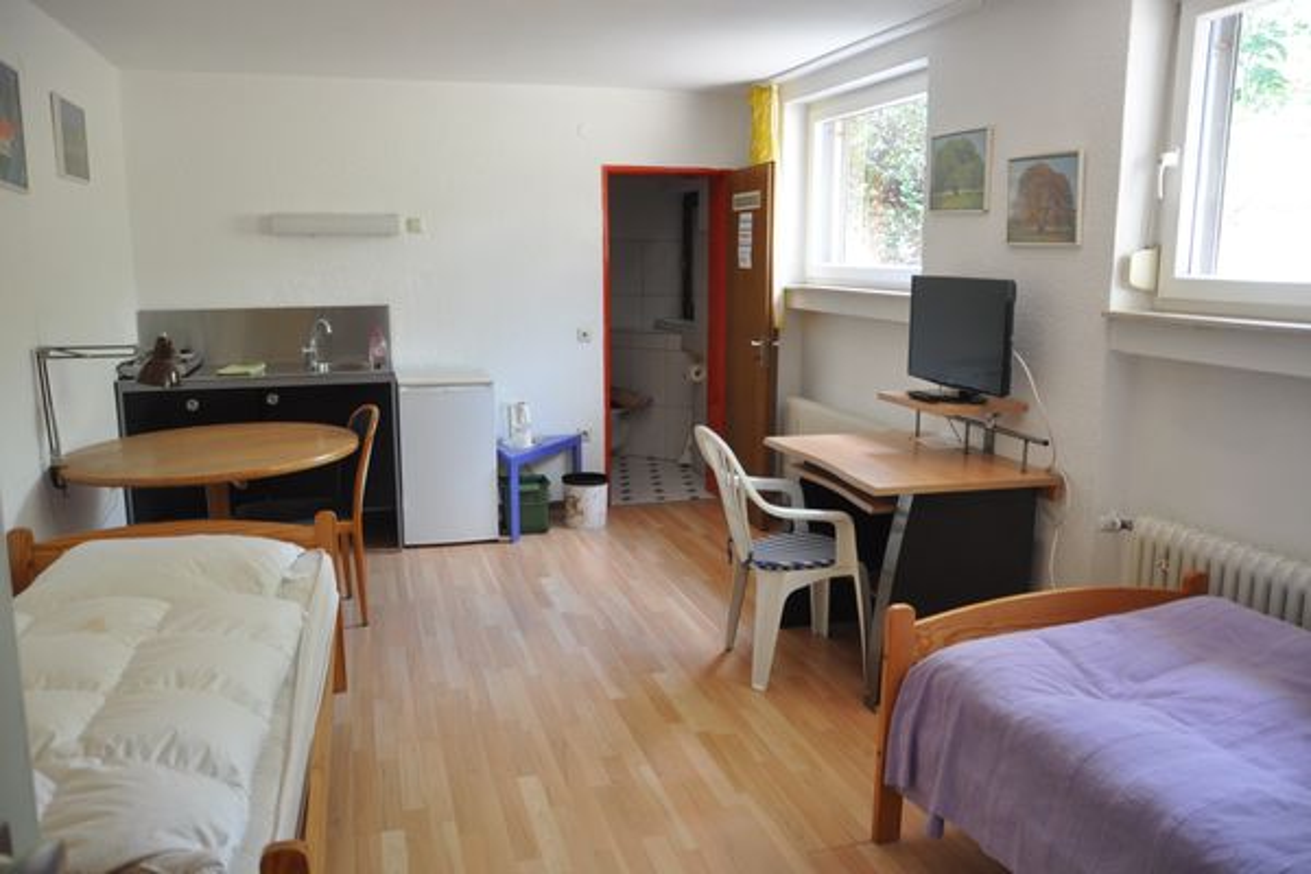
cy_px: 437
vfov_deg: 47.9
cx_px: 656
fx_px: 983
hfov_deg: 67.4
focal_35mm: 27
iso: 720
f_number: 4
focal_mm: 18
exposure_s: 1/60
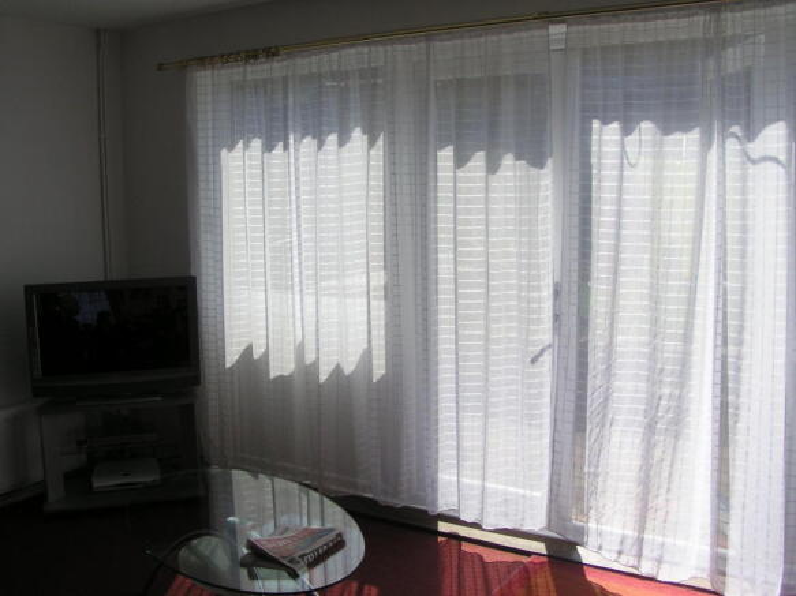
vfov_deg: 37.7
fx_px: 874
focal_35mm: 38
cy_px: 298
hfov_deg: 49.0
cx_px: 398
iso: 50
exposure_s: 1/320
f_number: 5.6
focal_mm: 5.8
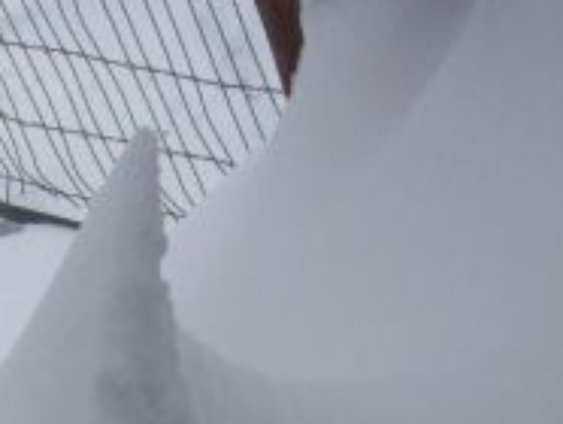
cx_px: 100
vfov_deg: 12.4
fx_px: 1889
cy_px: 545
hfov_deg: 16.8
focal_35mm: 116
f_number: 4.8
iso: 80
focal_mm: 6
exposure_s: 1/751
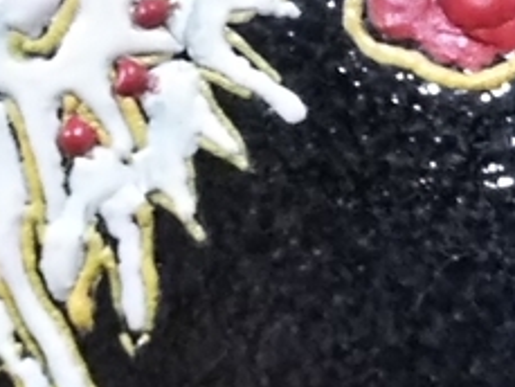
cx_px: 319
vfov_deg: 9.4
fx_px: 2337
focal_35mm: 157
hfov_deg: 12.6
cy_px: 346
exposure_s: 1/20
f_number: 2.2
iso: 250
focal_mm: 4
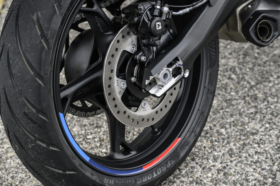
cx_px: 140
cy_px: 93
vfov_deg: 18.7
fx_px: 568
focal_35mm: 73
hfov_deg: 27.7
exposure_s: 1/80
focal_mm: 73
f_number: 5.6
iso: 250
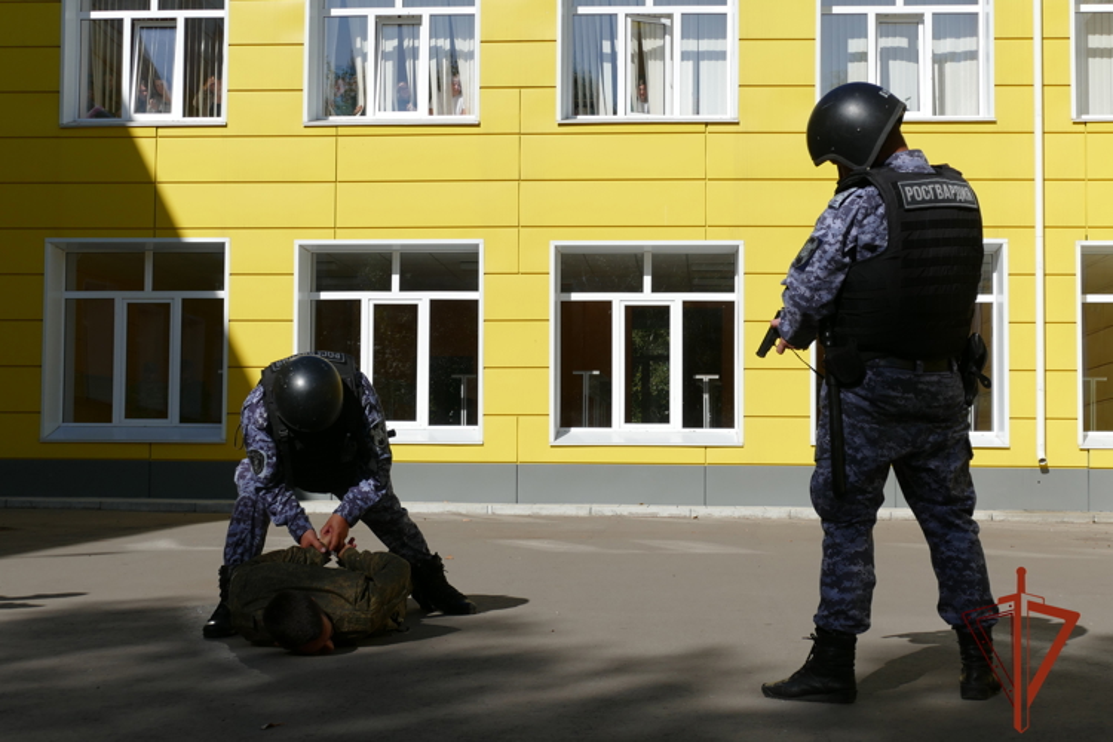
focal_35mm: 61
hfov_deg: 32.9
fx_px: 1886
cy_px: 371
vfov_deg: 22.3
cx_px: 556
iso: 125
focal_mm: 22.2
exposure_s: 1/2000
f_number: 5
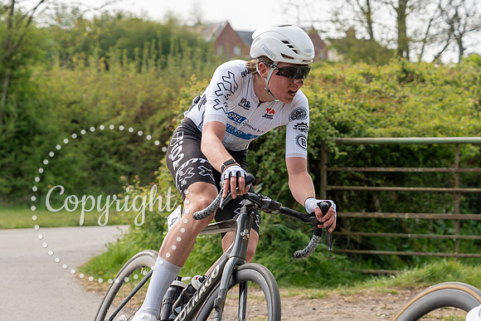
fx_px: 1877
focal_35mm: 140
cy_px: 110
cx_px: 250
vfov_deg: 9.8
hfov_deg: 14.6
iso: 125
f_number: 3.5
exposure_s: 1/1000
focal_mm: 62
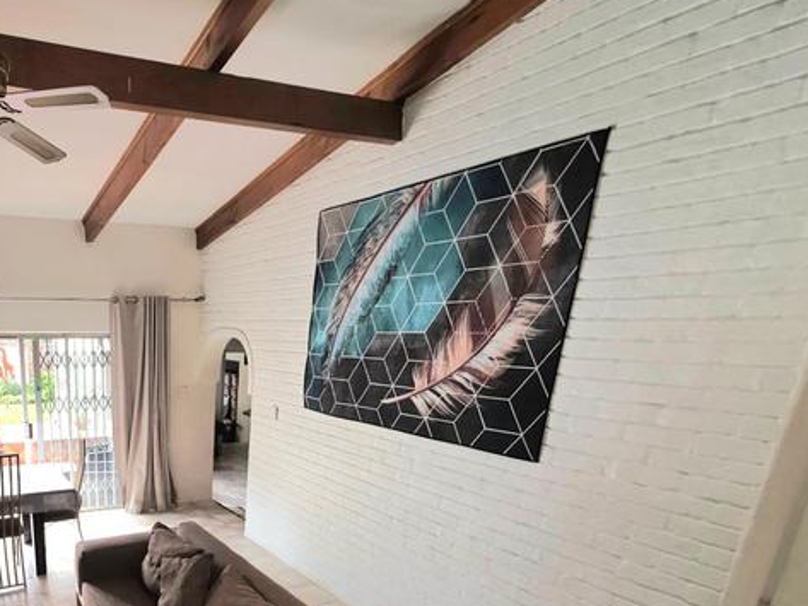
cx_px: 155
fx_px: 514
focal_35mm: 22
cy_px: 488
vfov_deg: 56.5
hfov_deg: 68.6
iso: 20
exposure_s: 1/50.3
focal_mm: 2.2
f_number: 1.9
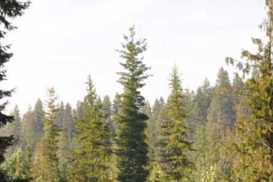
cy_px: 87
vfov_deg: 5.6
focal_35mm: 246
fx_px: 1864
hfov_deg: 8.4
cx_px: 210
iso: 200
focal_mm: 24
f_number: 7.1
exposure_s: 1/200
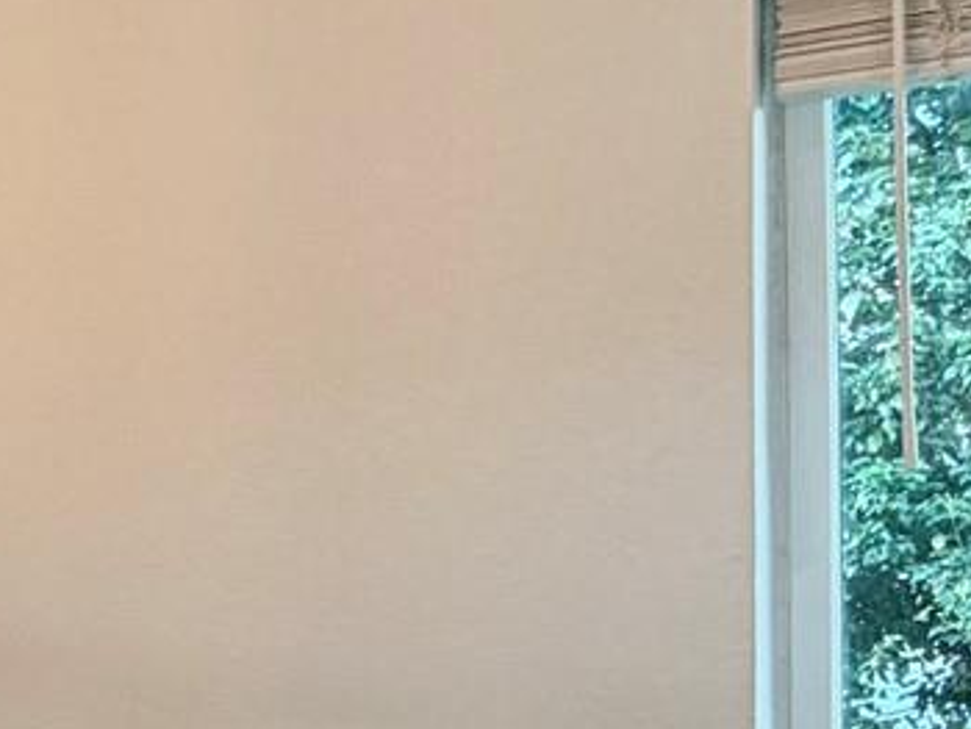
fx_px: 1796
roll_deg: +0.1
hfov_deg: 23.0
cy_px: 446
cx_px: -569
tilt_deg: +0.9
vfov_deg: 22.9
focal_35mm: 64
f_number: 2.2
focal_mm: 2.22
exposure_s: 1/120
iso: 125
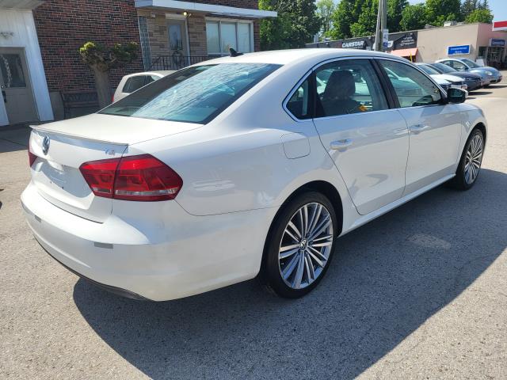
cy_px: 190
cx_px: 254
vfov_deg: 53.1
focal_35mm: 26
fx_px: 381
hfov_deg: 67.3
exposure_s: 1/2321
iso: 40
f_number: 1.8
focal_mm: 5.4
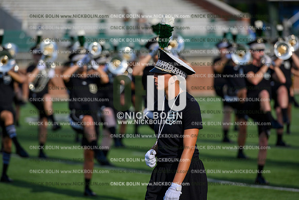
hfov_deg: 10.3
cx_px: 150
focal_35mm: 200
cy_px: 100
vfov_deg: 6.9
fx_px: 1661
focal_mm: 200
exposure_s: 1/2500
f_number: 4
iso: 100
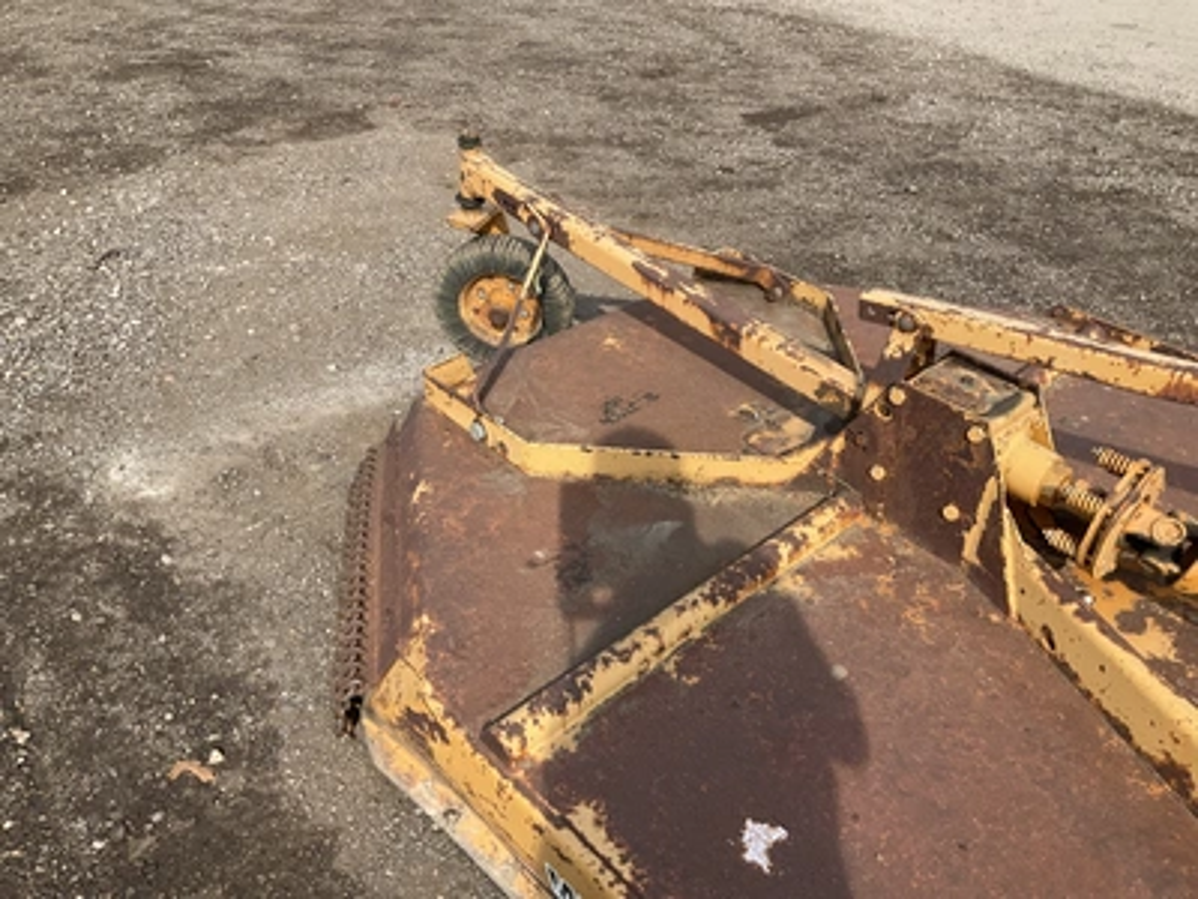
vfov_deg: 48.2
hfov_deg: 61.7
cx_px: 599
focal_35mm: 29
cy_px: 450
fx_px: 1004
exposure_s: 1/997
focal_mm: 3
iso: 25
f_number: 1.8
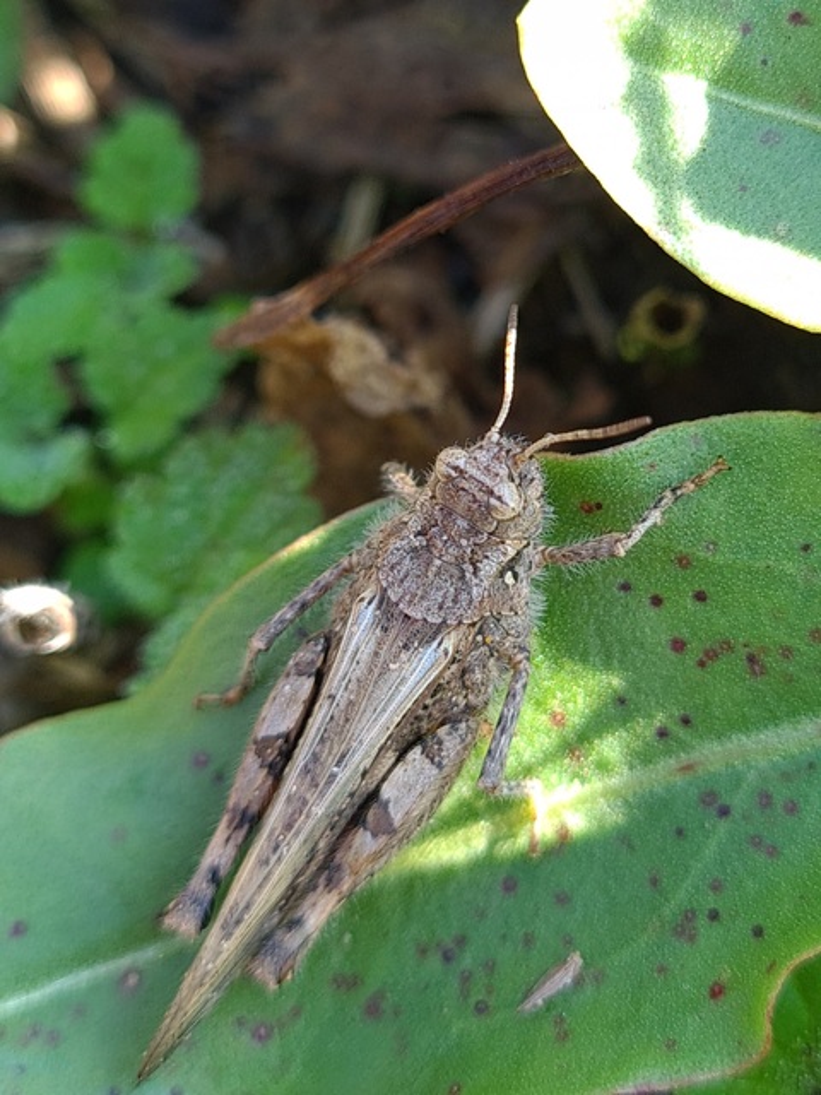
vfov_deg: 67.3
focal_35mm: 26
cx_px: 410
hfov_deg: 53.1
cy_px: 548
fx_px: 822
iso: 50
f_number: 1.8
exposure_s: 1/130
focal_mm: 5.4
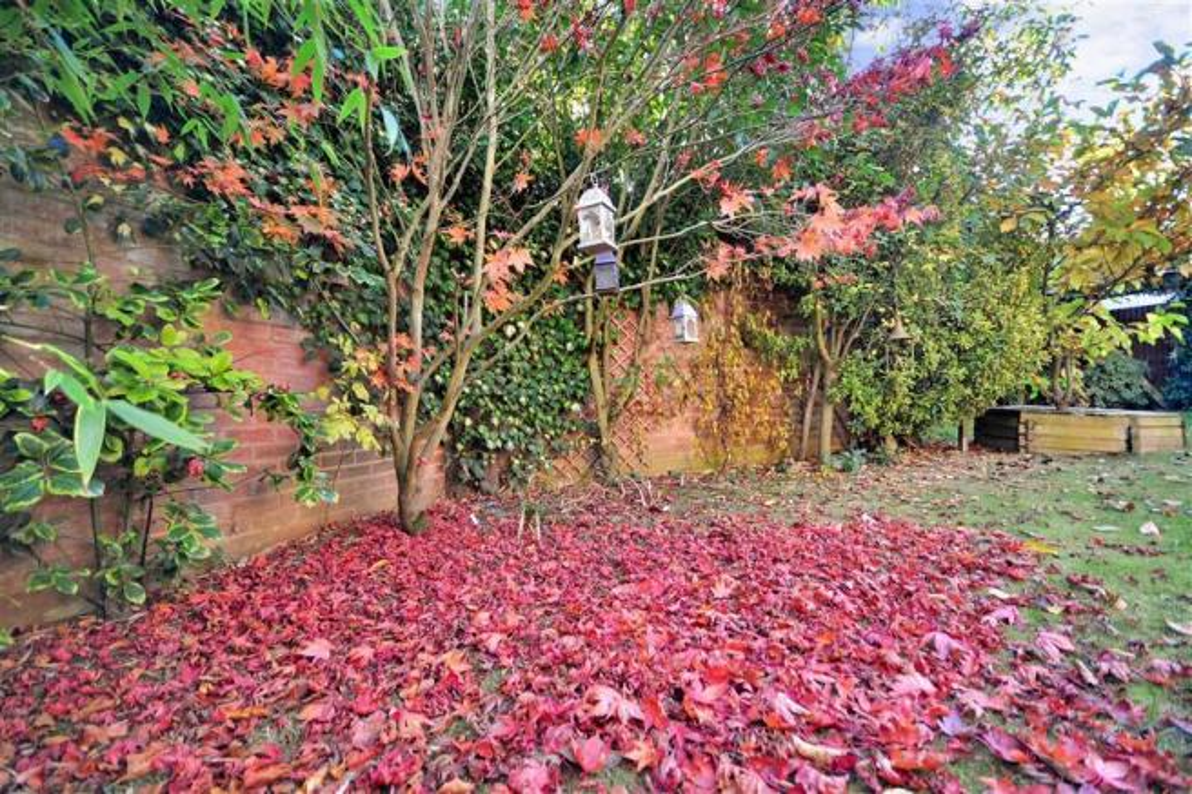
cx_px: 596
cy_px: 397
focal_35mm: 15
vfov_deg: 77.3
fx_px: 497
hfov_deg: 100.4
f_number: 4
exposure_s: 1/25
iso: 200
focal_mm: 10
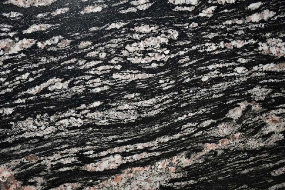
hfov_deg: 43.6
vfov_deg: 29.9
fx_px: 356
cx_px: 142
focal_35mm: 45
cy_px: 95
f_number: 4
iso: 320
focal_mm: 30
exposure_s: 1/60
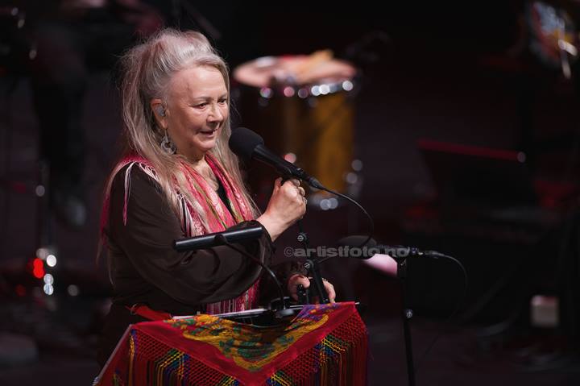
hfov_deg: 6.9
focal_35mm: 300
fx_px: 4830
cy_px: 193
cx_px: 290
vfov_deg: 4.6
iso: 1000
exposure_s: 1/500
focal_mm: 300
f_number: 2.8
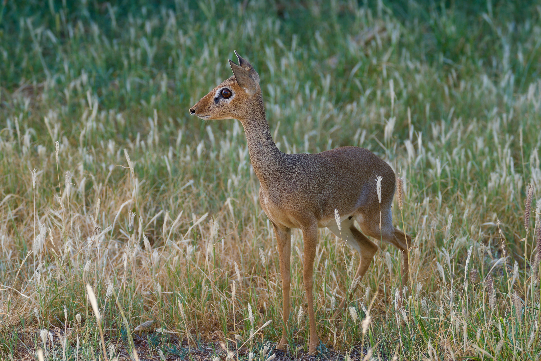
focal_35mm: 269
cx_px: 270
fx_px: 4042
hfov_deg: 7.7
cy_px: 180
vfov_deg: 5.1
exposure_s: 1/85
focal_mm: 179.6
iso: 200
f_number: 6.5
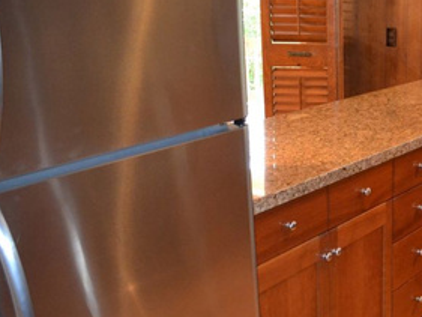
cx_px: 446
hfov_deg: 29.9
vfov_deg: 24.8
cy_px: 170
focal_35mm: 59
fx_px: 720
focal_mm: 18
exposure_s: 1/60
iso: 2200
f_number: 3.5
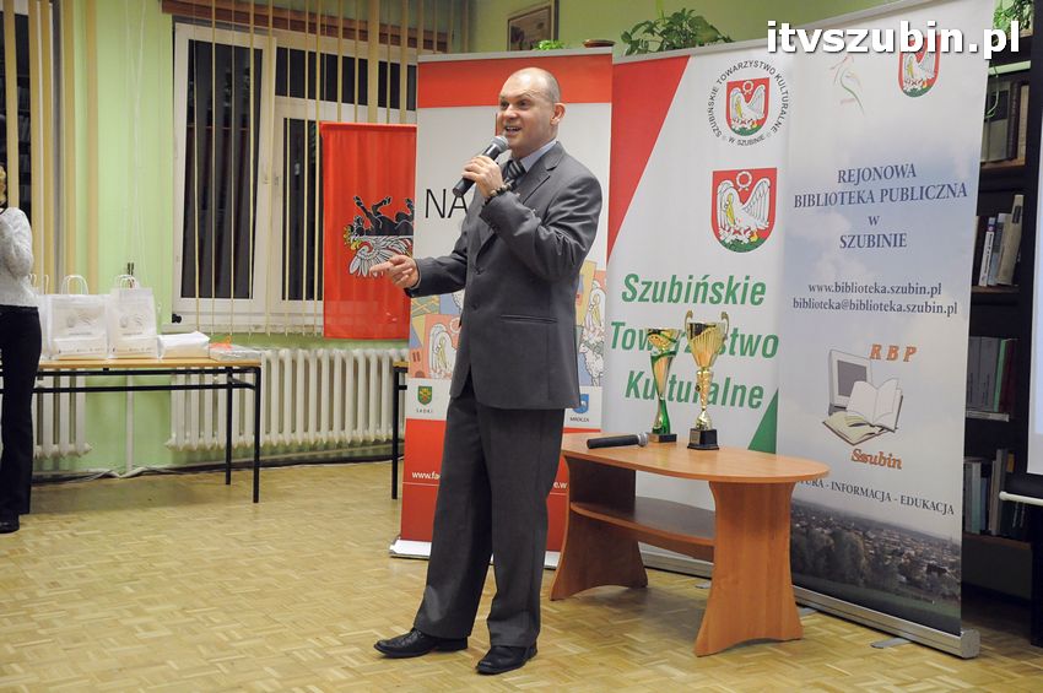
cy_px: 346
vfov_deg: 31.8
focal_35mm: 42
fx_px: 1216
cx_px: 522
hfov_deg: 46.4
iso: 2500
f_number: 5.6
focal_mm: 28
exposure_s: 1/125
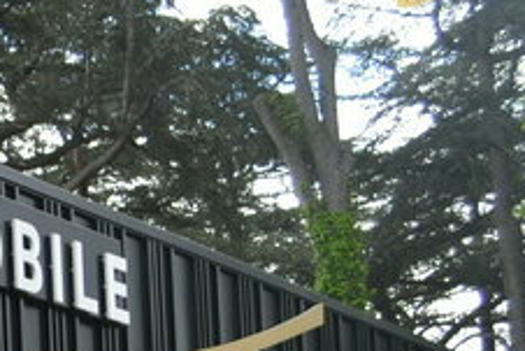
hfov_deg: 10.3
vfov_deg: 7.4
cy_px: 776
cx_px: -704
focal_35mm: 175
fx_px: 2554
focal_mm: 22
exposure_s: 1/125
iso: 160
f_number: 5.6
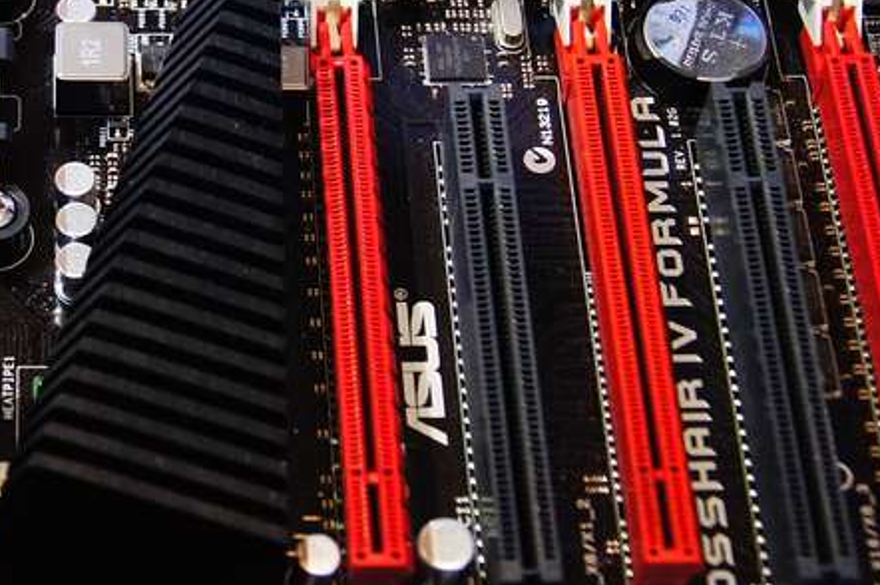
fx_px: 2589
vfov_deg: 12.9
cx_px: 155
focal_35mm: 106
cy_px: 212
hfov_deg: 19.1
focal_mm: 26
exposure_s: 1/50
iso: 800
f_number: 4
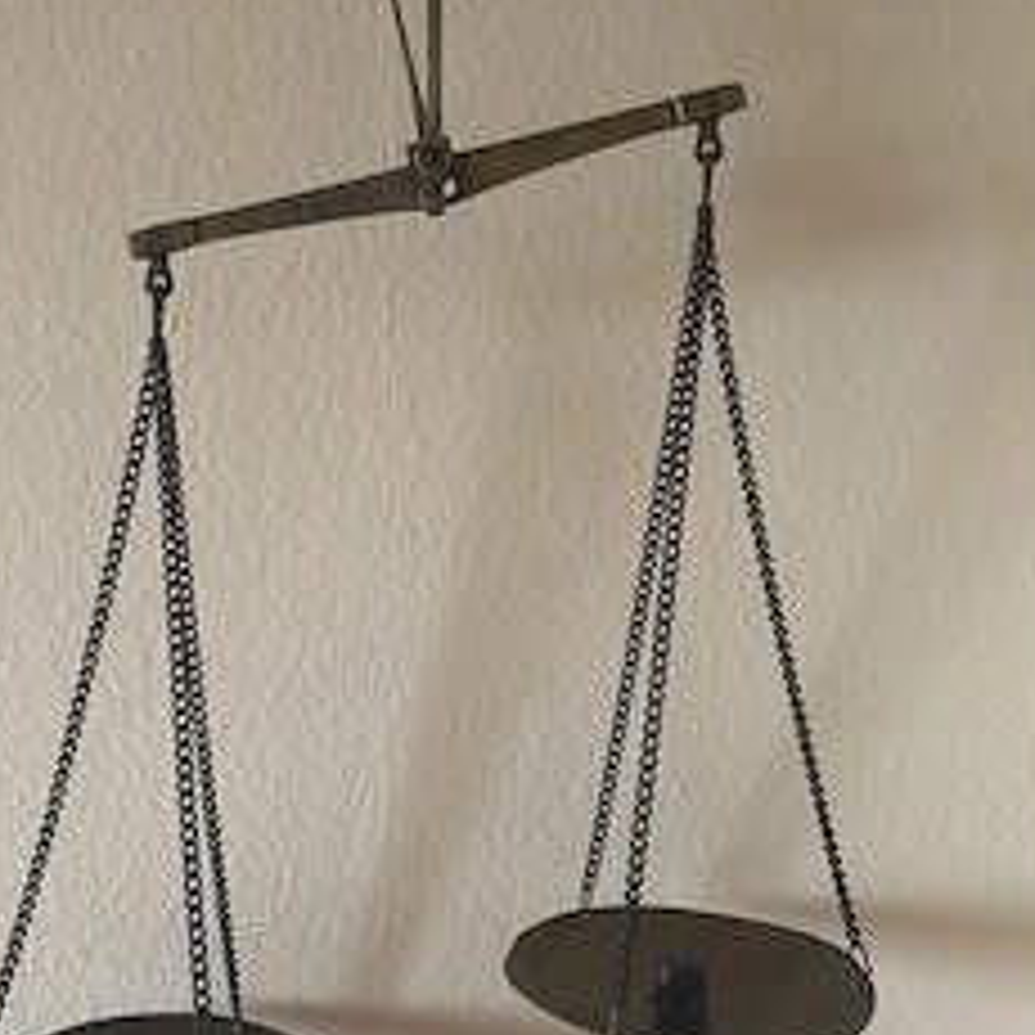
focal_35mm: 40
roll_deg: -0.1
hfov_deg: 41.8
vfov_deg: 41.8
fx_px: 1353
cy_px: 482
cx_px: 472
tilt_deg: -3.8
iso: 400
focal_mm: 5.96
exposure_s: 1/50
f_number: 1.6
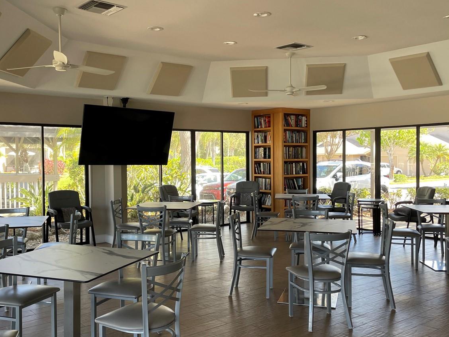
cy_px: 175
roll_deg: +0.6
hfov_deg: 50.1
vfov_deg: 38.7
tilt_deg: -2.1
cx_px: 204
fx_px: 480
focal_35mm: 37
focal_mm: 4.2
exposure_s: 1/121
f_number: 1.6
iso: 50
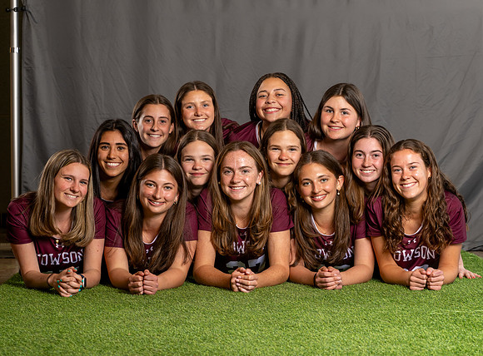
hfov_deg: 20.9
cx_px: 241
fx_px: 1307
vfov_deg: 15.5
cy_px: 192
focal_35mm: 94
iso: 250
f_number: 6.3
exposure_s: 1/100
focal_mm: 74
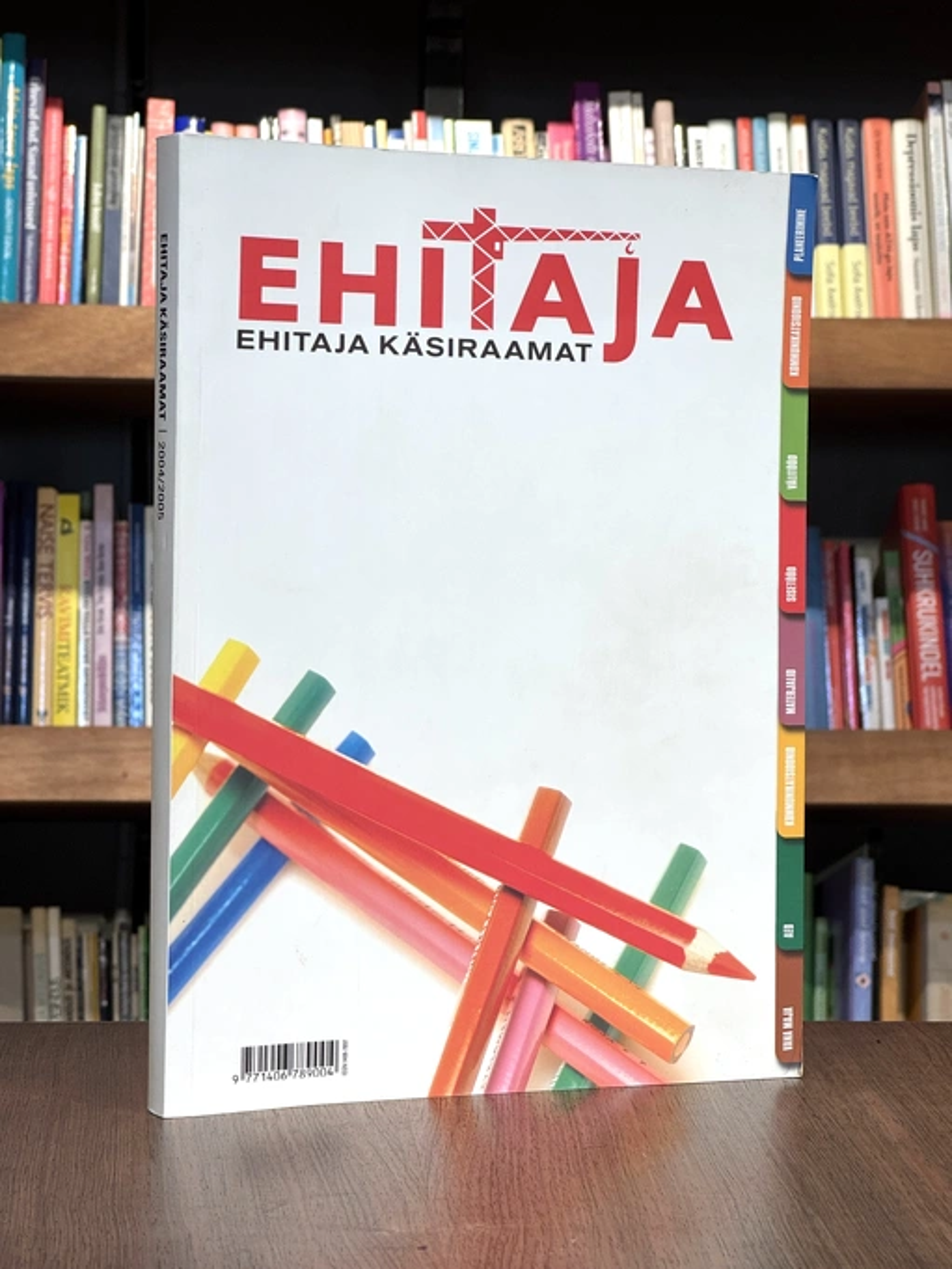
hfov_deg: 19.1
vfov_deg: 25.3
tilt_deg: -2.2
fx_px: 2823
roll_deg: -1.9
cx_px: 476
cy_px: 634
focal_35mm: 77
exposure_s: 1/99
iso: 80
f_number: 2.8
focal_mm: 9
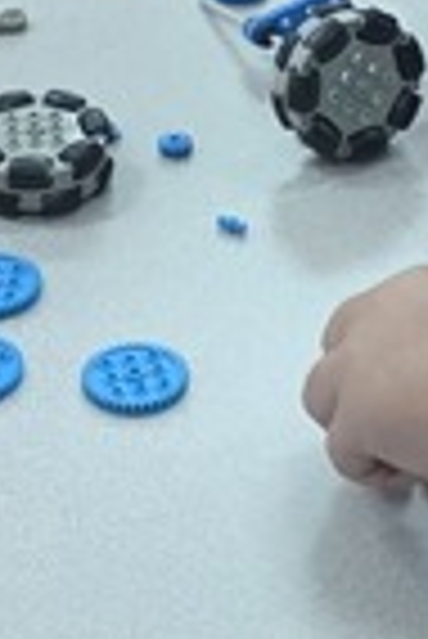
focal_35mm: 172
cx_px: 131
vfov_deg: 11.9
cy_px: 86
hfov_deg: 8.0
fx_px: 3060
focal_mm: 6.3
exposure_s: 1/120
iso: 640
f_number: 1.7
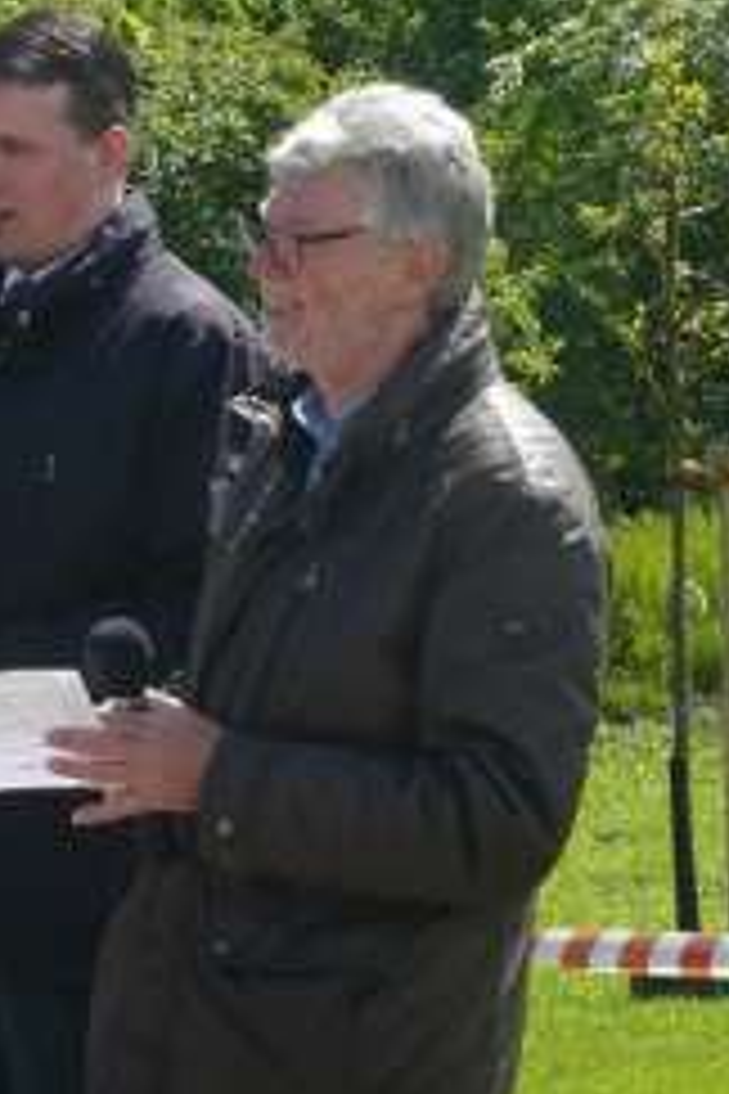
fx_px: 6621
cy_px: 923
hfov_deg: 6.3
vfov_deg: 9.4
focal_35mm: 218
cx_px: 0
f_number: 5.6
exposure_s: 1/250
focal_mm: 17.7
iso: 100
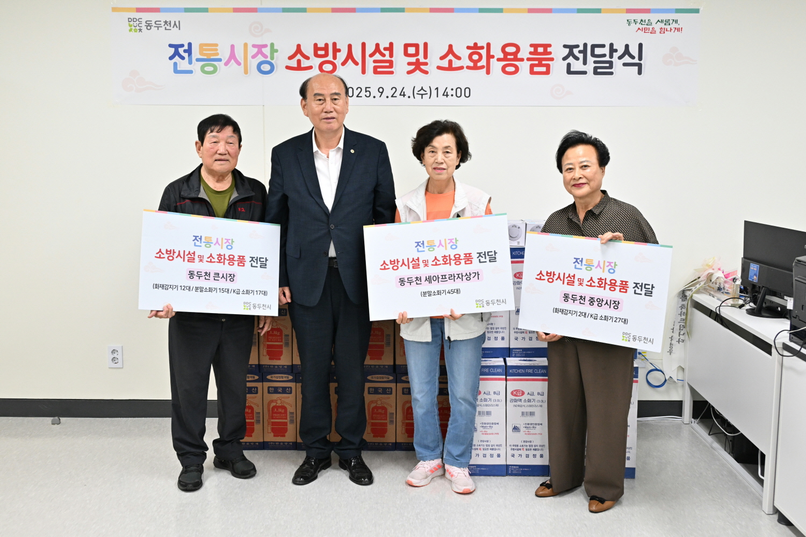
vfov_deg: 36.9
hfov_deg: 53.1
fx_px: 806
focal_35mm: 36
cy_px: 268
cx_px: 403
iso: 2000
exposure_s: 1/125
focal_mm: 36
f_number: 5
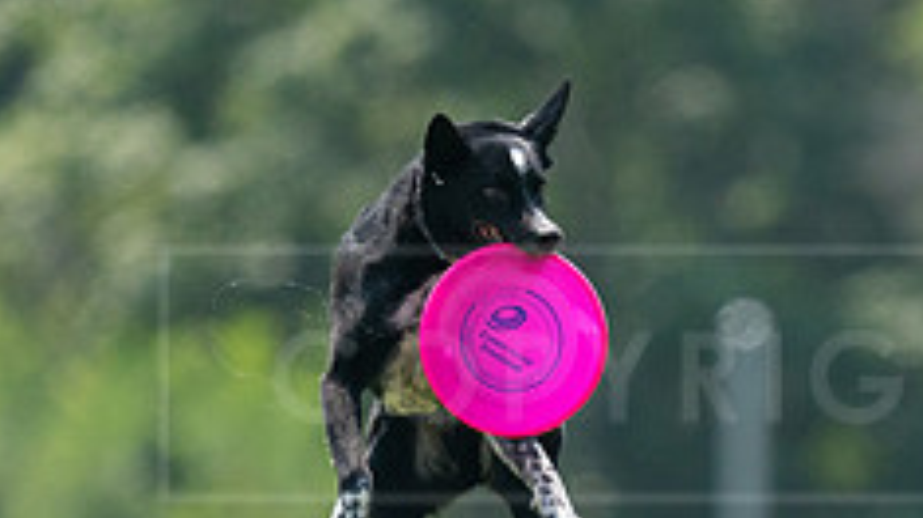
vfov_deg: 0.8
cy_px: 441
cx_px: 534
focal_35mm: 1552
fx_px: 37971
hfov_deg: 1.4
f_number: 6.3
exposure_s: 1/4000
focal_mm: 600
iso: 2000
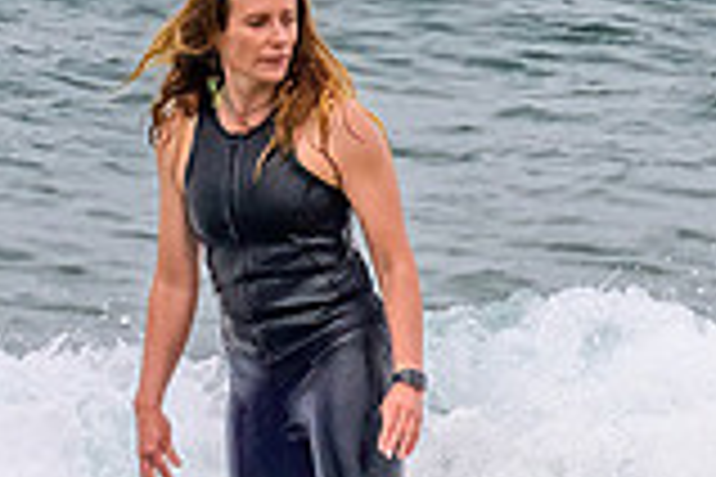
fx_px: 72708
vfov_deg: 0.4
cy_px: 425
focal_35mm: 3656
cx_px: 260
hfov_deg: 0.6
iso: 900
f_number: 11
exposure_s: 1/2000
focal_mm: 800
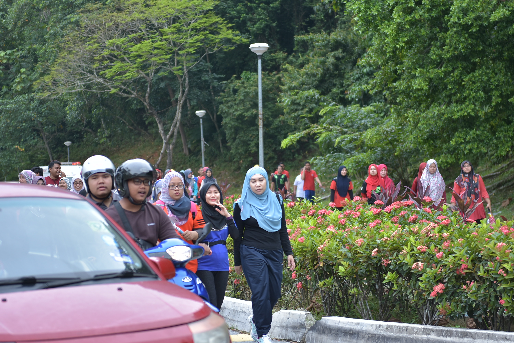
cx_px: 257
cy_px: 172
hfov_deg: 19.4
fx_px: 1500
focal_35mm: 105
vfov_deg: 13.1
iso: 160
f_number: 2.8
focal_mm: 70
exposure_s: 1/320
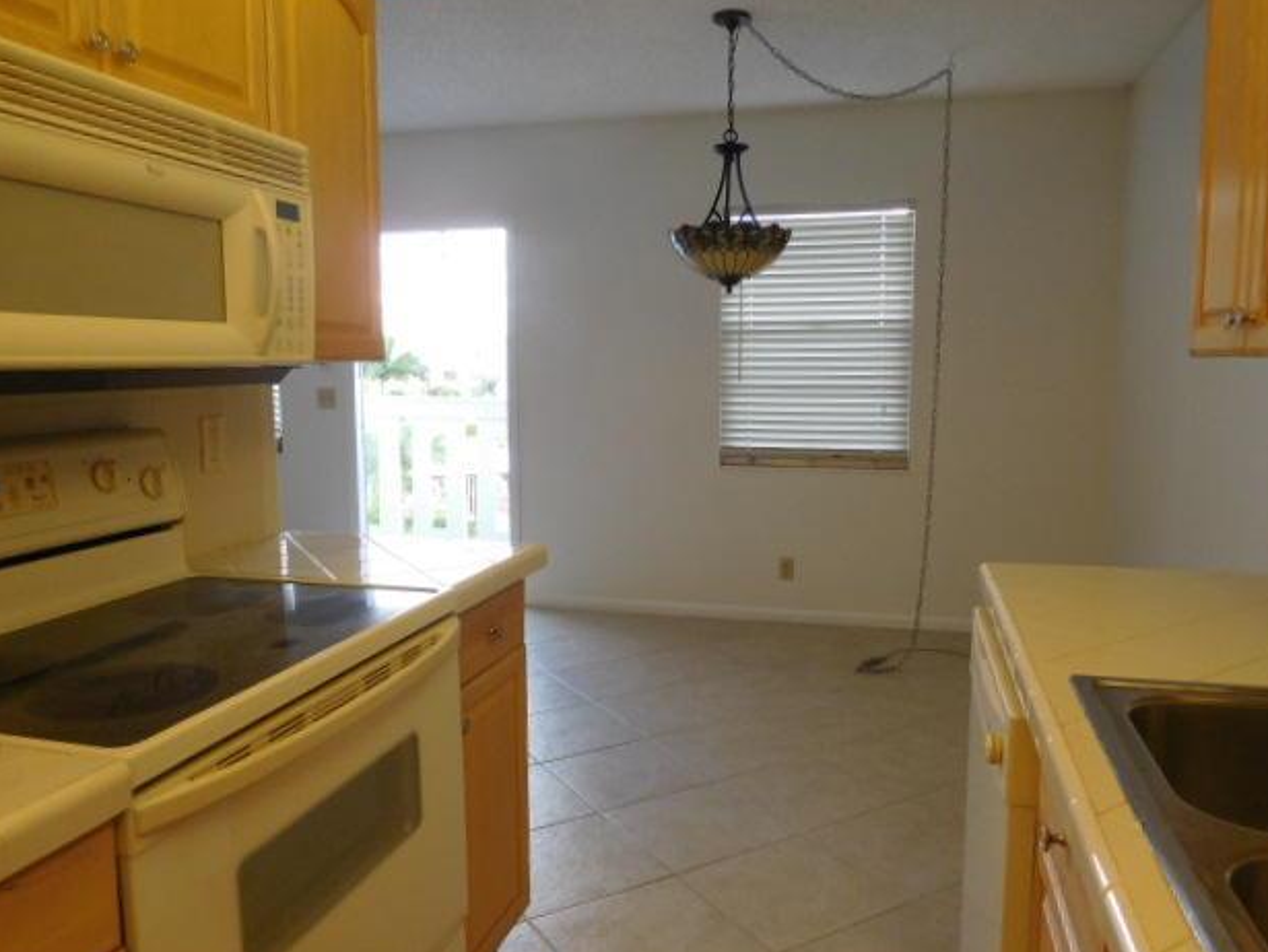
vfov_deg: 53.1
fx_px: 953
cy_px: 478
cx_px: 639
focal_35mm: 26
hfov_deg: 67.3
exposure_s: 1/30
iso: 200
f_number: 3.4
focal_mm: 4.5
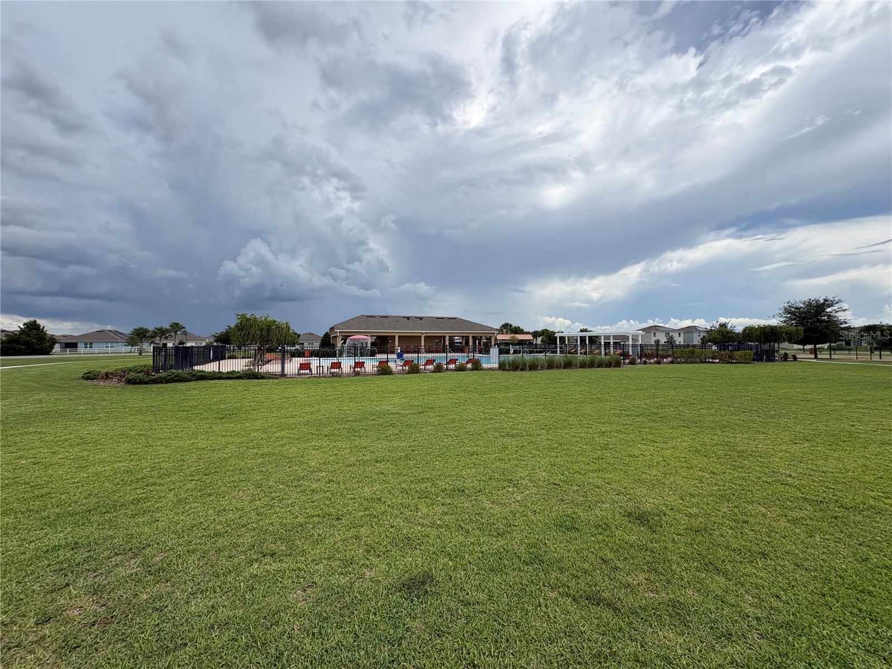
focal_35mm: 14
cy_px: 334
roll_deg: +0.7
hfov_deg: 102.1
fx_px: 361
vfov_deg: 85.7
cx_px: 446
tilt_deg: -0.9
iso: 50
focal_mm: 2.22
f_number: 2.2
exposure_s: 1/1976
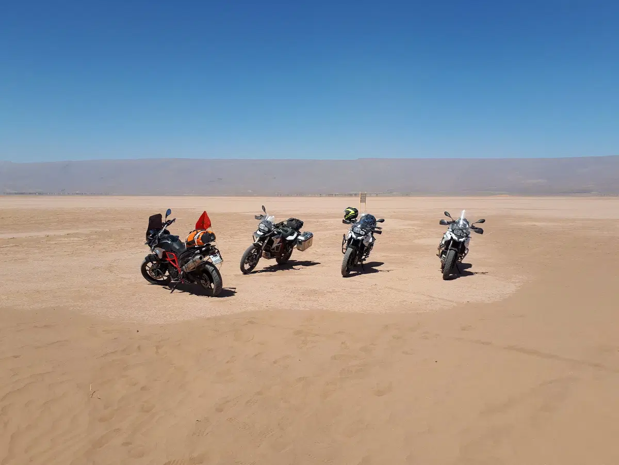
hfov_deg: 65.3
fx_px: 483
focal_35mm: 27
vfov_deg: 51.4
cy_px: 232
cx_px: 310
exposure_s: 1/2110
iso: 40
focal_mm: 3.6
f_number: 1.9
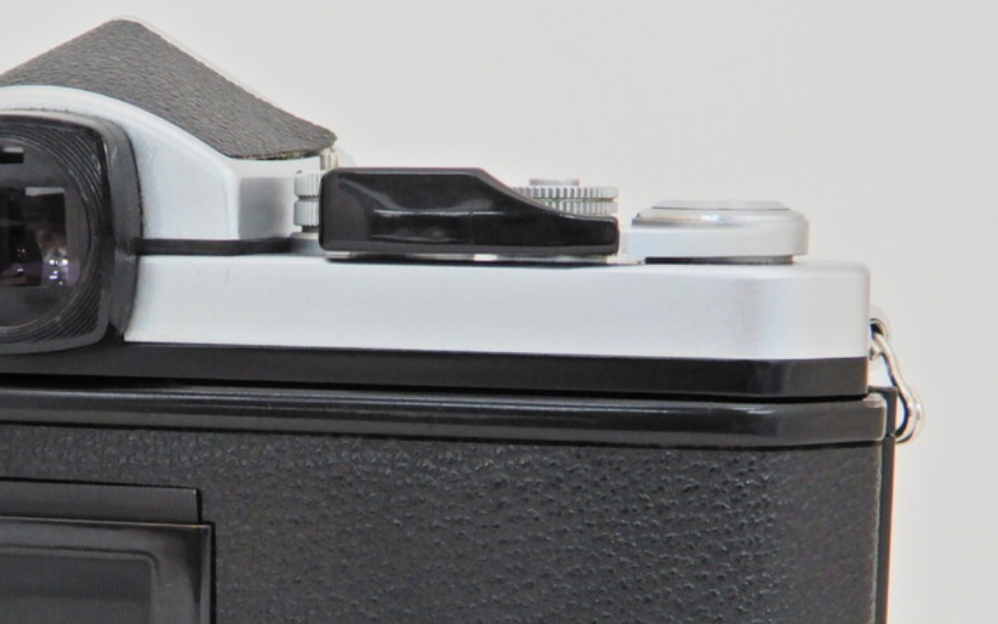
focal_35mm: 82
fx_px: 2230
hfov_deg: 24.9
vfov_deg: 15.8
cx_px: 246
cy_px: 530
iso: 220
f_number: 4
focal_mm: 8
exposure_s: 1/30
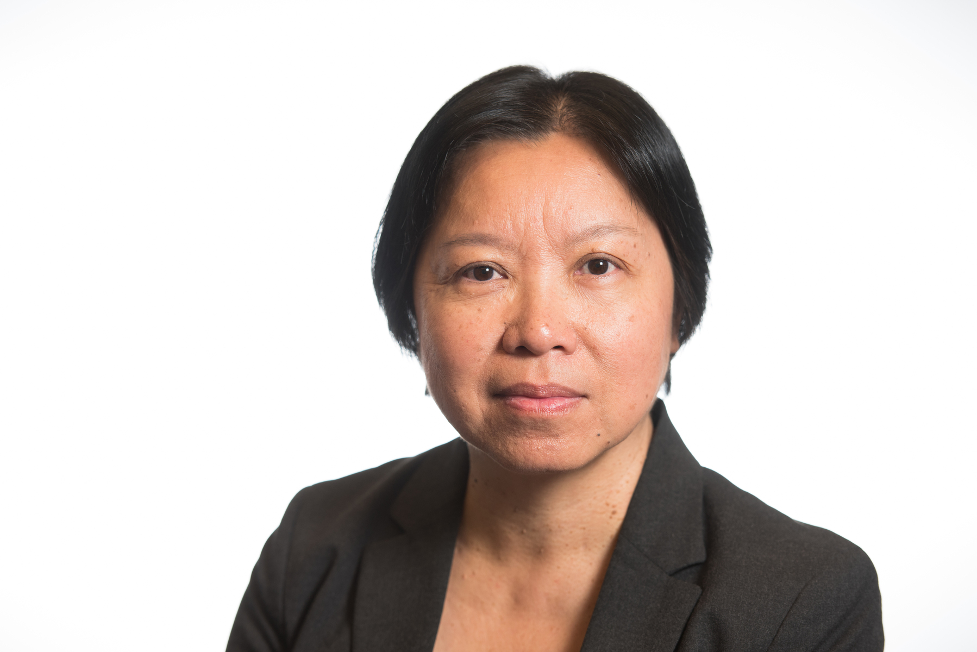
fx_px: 3800
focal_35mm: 140
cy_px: 326
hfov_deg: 14.6
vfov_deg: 9.8
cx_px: 488
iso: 250
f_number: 3.5
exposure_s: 1/200
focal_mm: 140
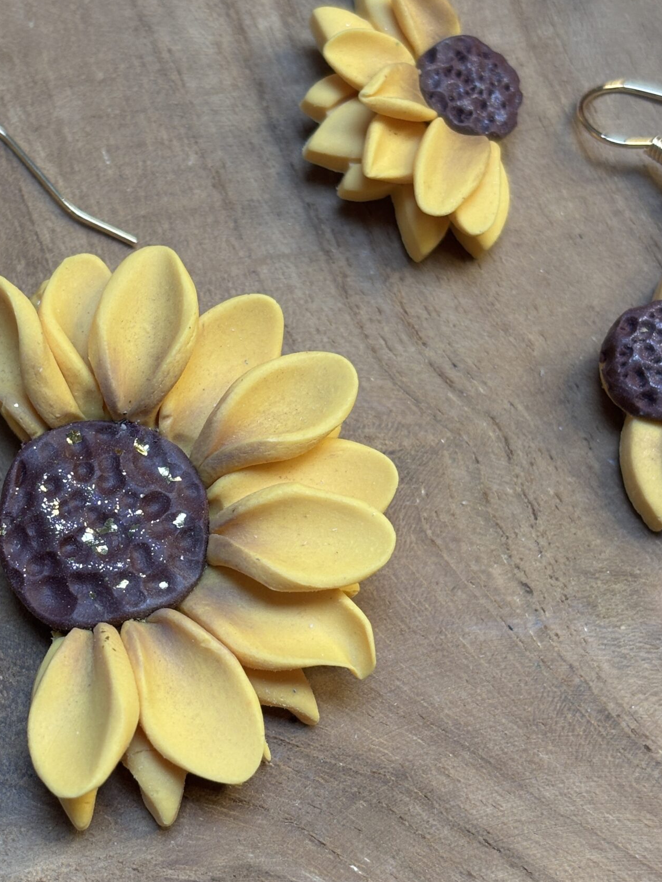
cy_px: 448
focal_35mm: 79
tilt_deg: -68.5
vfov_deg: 24.7
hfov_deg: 18.6
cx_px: 212
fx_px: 2014
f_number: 1.6
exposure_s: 1/60
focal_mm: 5.96
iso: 50
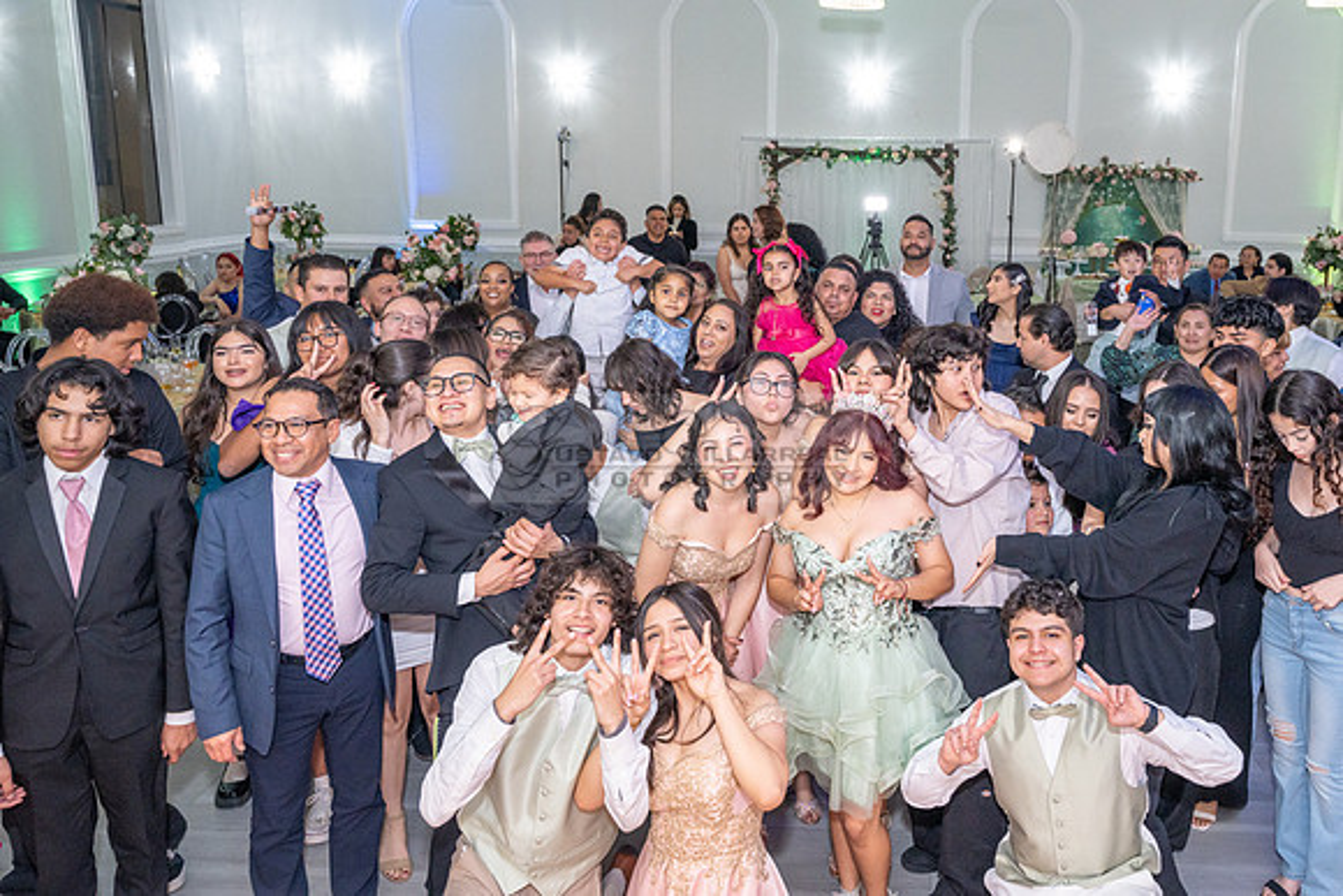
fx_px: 1127
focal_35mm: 30
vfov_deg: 43.0
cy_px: 332
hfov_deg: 60.7
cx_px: 845
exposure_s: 1/160
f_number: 4
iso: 1250
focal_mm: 24
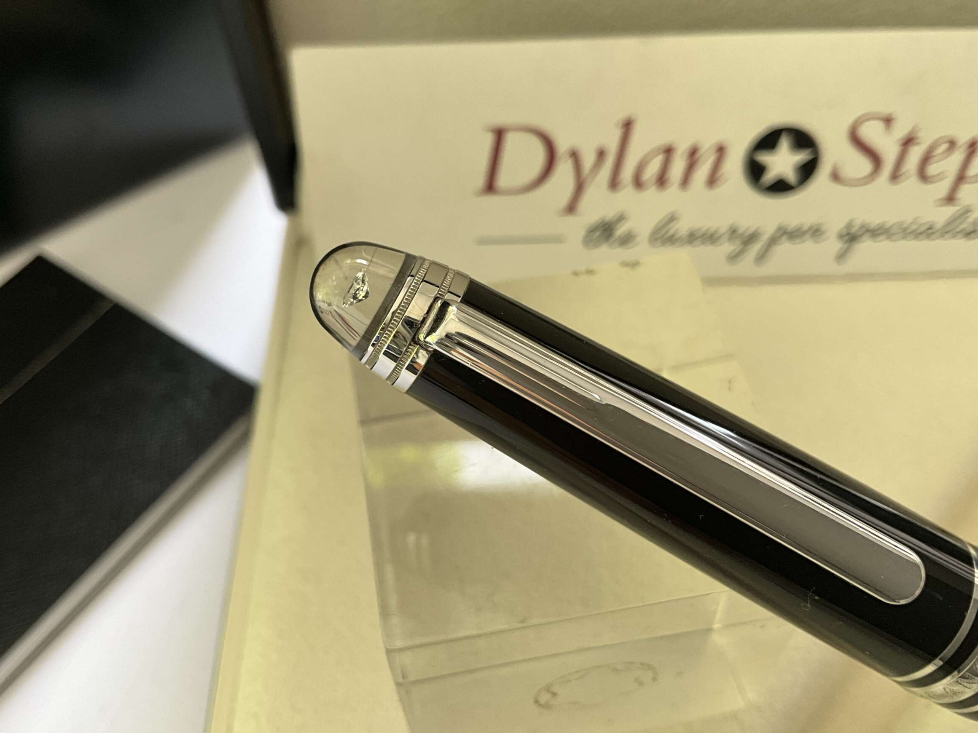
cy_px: 338
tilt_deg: -52.9
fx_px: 904
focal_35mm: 32
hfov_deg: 56.8
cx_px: 470
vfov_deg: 44.1
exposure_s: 1/122
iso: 64
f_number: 1.8
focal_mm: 3
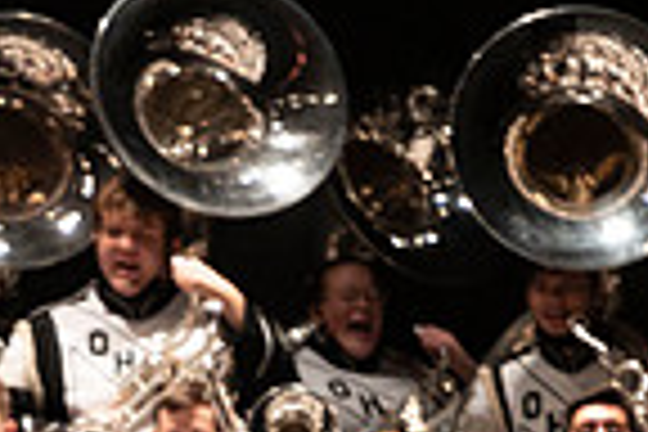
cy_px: 774
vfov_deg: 1.7
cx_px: 184
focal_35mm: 807
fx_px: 14525
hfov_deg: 2.6
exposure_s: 1/500
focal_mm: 200
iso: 2500
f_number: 2.8
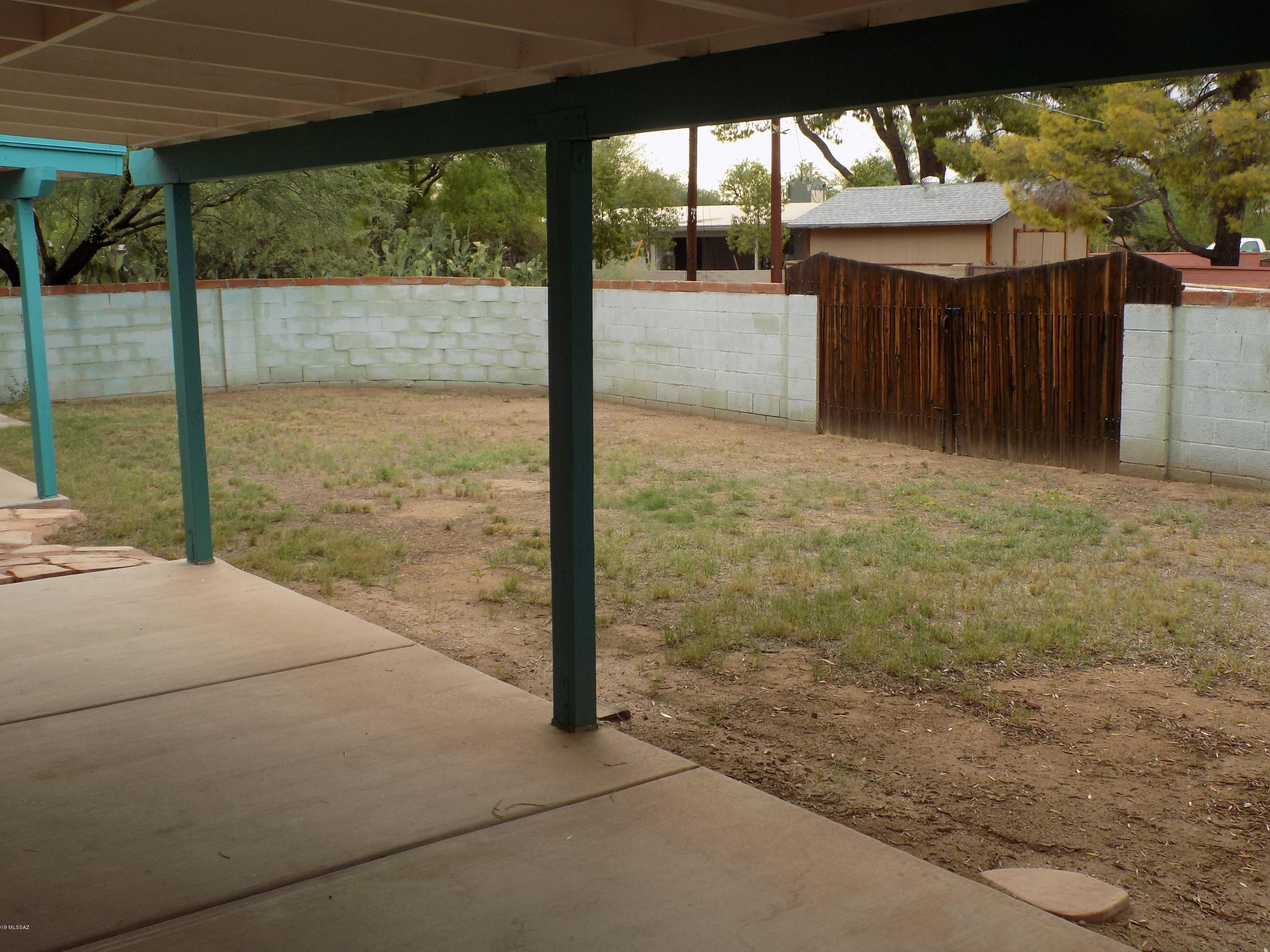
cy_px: 469
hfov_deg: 49.0
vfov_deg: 37.7
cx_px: 640
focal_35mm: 38
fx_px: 1394
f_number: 3.5
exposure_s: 1/100
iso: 80
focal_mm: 6.6
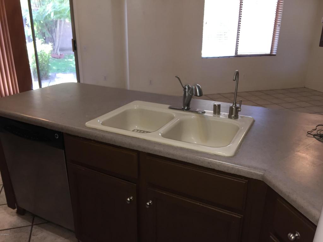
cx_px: 162
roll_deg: -0.6
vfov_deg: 48.2
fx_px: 271
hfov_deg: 61.7
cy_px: 121
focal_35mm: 29
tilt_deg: -19.2
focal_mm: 4.15
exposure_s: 1/30
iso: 80
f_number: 2.2
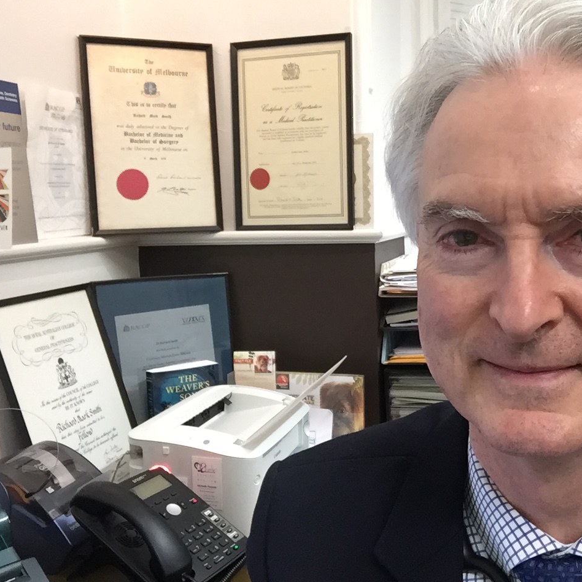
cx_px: 351
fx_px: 704
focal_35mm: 37
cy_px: 289
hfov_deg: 44.7
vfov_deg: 44.9
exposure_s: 1/33
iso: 160
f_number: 2.2
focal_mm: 2.65
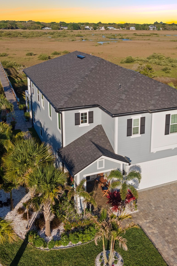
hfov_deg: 38.5
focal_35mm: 34
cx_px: 114
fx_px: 251
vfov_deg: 55.8
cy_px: 130
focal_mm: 4.5
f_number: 2.8
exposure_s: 1/15
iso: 100
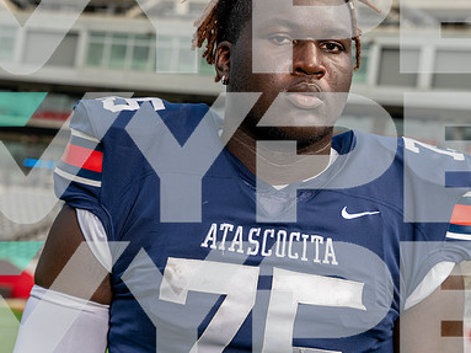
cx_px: 232
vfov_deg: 17.2
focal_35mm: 86
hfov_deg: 22.8
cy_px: 158
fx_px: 1170
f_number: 5
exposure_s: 1/320
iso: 100
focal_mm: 59
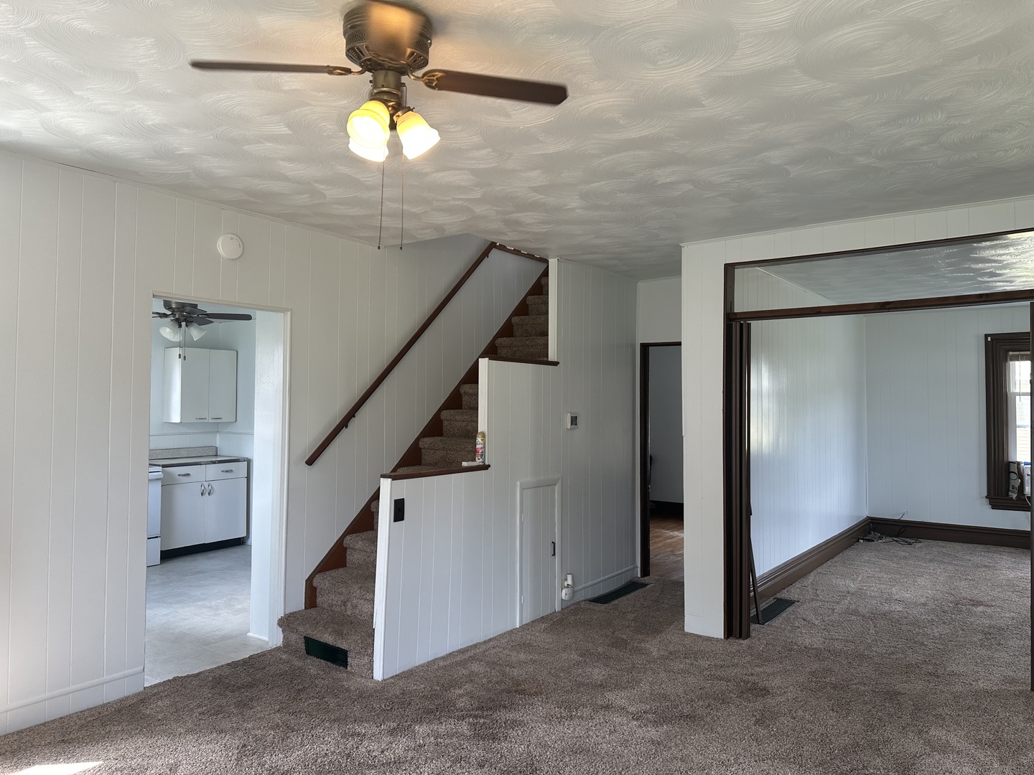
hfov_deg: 71.6
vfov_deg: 56.8
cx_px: 517
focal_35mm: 24
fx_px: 717
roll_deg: -0.7
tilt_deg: +2.6
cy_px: 388
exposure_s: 1/120
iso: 80
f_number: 1.78
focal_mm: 6.86
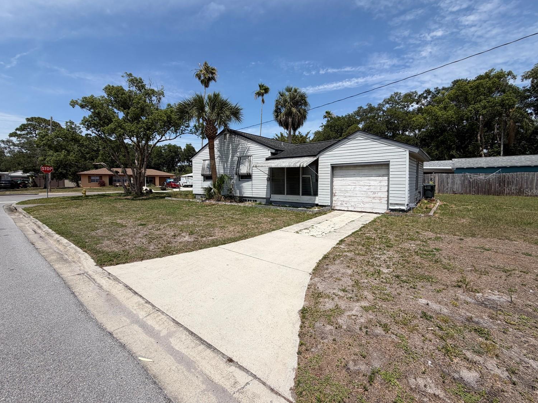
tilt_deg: -2.1
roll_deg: +0.1
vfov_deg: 81.7
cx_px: 270
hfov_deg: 98.2
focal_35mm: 15
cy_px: 192
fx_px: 233
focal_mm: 2.22
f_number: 2.2
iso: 20
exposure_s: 1/1259
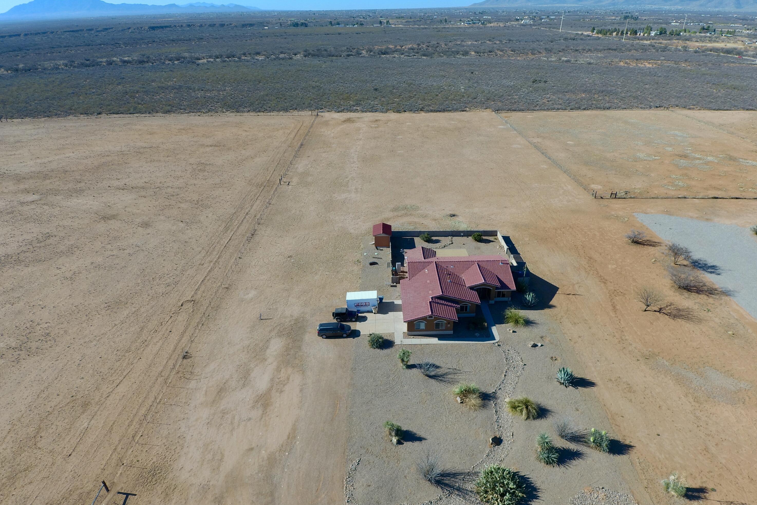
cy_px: 279
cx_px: 381
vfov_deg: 67.2
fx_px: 378
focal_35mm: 18
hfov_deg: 90.0
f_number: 2.8
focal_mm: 3.15
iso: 100
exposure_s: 1/956
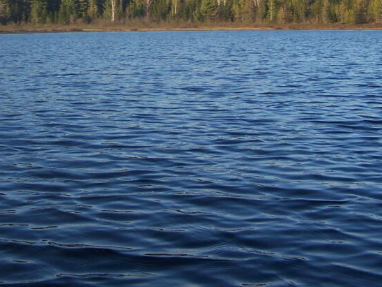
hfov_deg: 27.4
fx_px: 784
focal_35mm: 71
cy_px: 64
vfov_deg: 20.5
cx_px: 176
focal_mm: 6.3
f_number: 2.8
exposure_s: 1/640
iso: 80
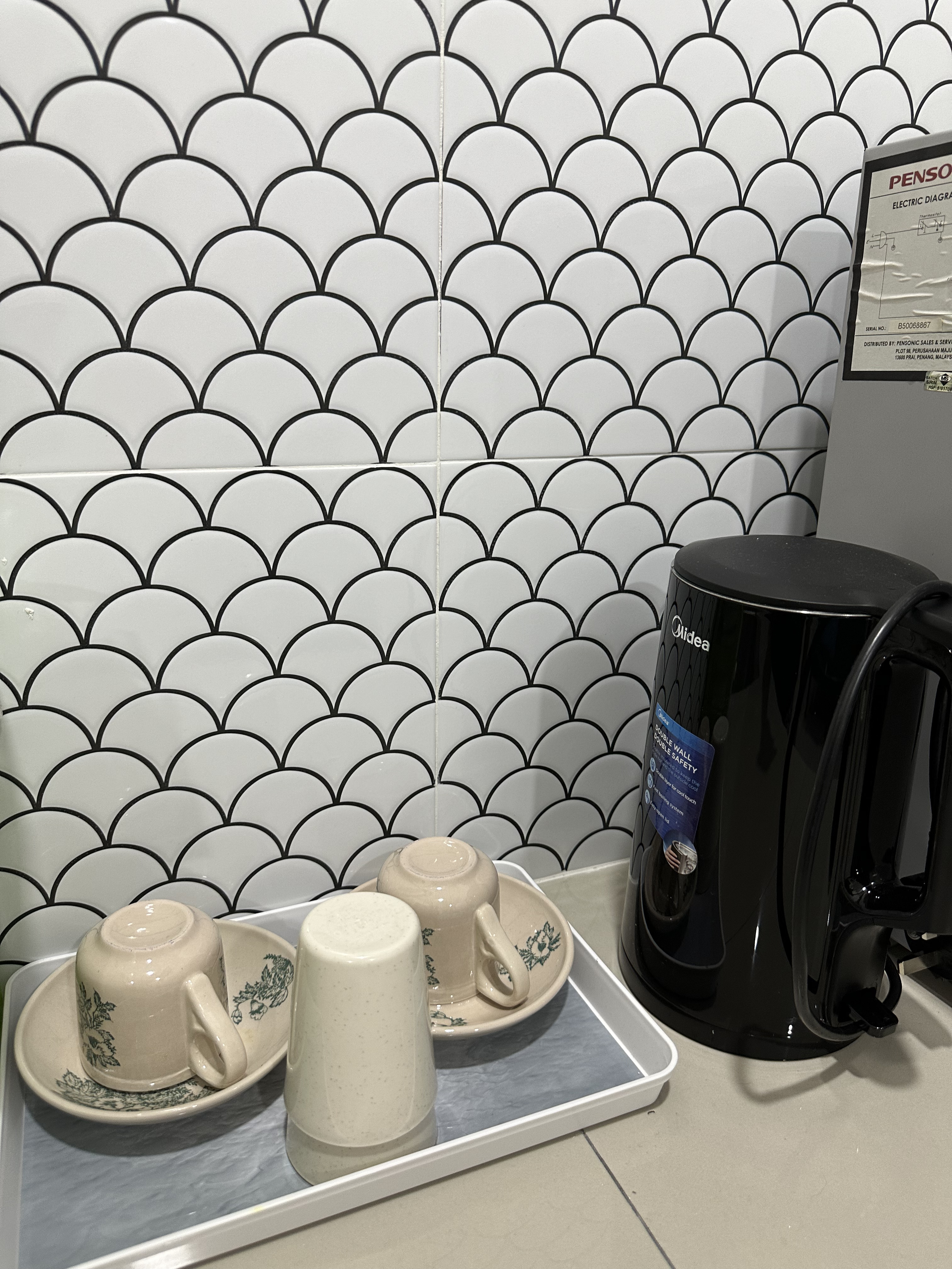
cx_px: 476
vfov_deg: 71.6
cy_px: 634
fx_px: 880
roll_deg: -1.5
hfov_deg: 56.8
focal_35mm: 24
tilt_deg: -16.9
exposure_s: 1/50
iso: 200
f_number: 1.78
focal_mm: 6.86
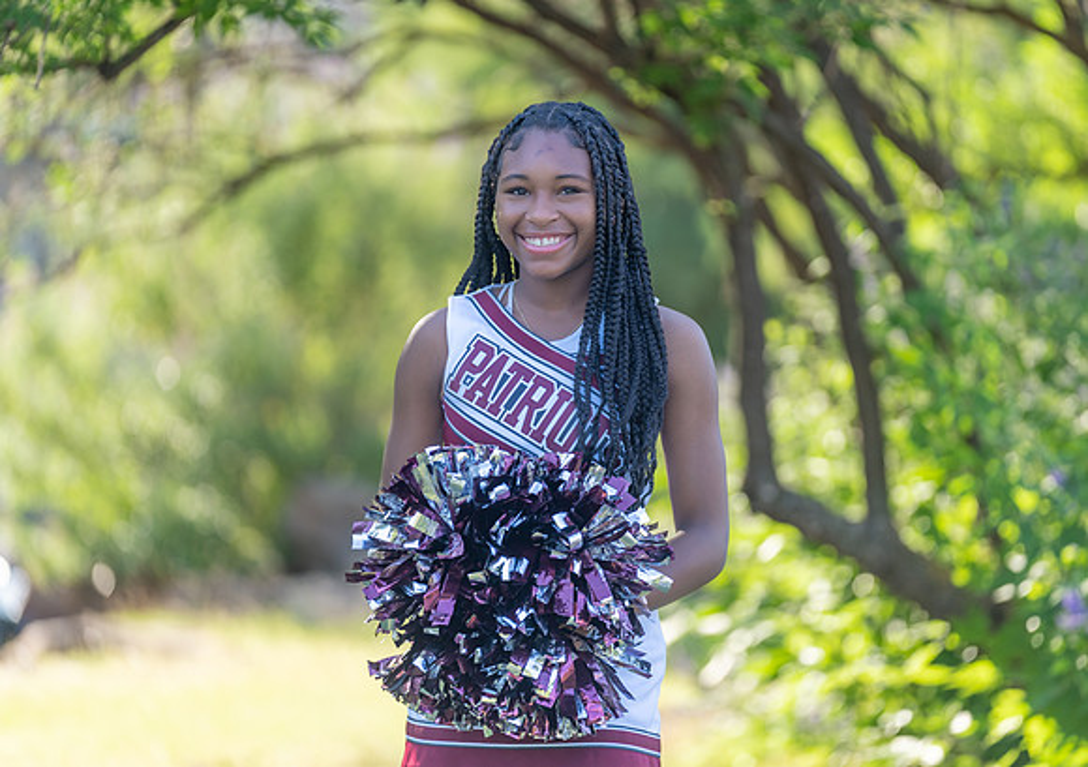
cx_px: 580
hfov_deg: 11.7
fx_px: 5289
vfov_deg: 8.3
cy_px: 380
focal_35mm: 172
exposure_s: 1/320
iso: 125
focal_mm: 164
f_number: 2.8
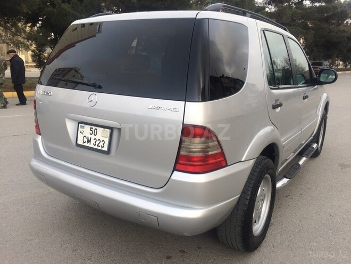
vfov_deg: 48.2
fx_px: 294
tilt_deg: -14.7
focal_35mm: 29
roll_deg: +0.4
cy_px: 132
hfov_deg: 61.7
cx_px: 176
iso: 32
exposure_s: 1/427
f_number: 2.2
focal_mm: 4.15
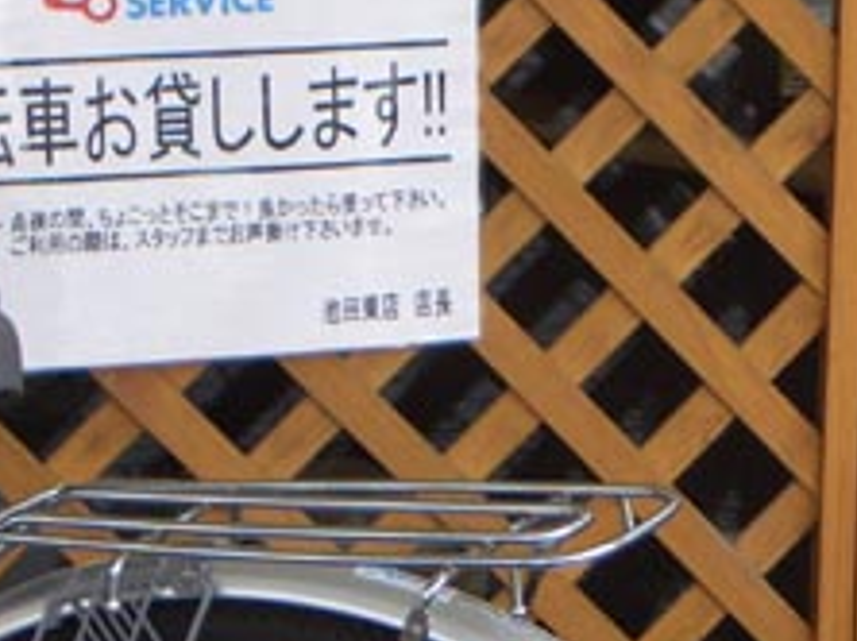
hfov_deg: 8.3
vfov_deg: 6.3
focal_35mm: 237
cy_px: 504
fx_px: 5861
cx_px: 683
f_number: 4.8
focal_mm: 17.4
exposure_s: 1/125
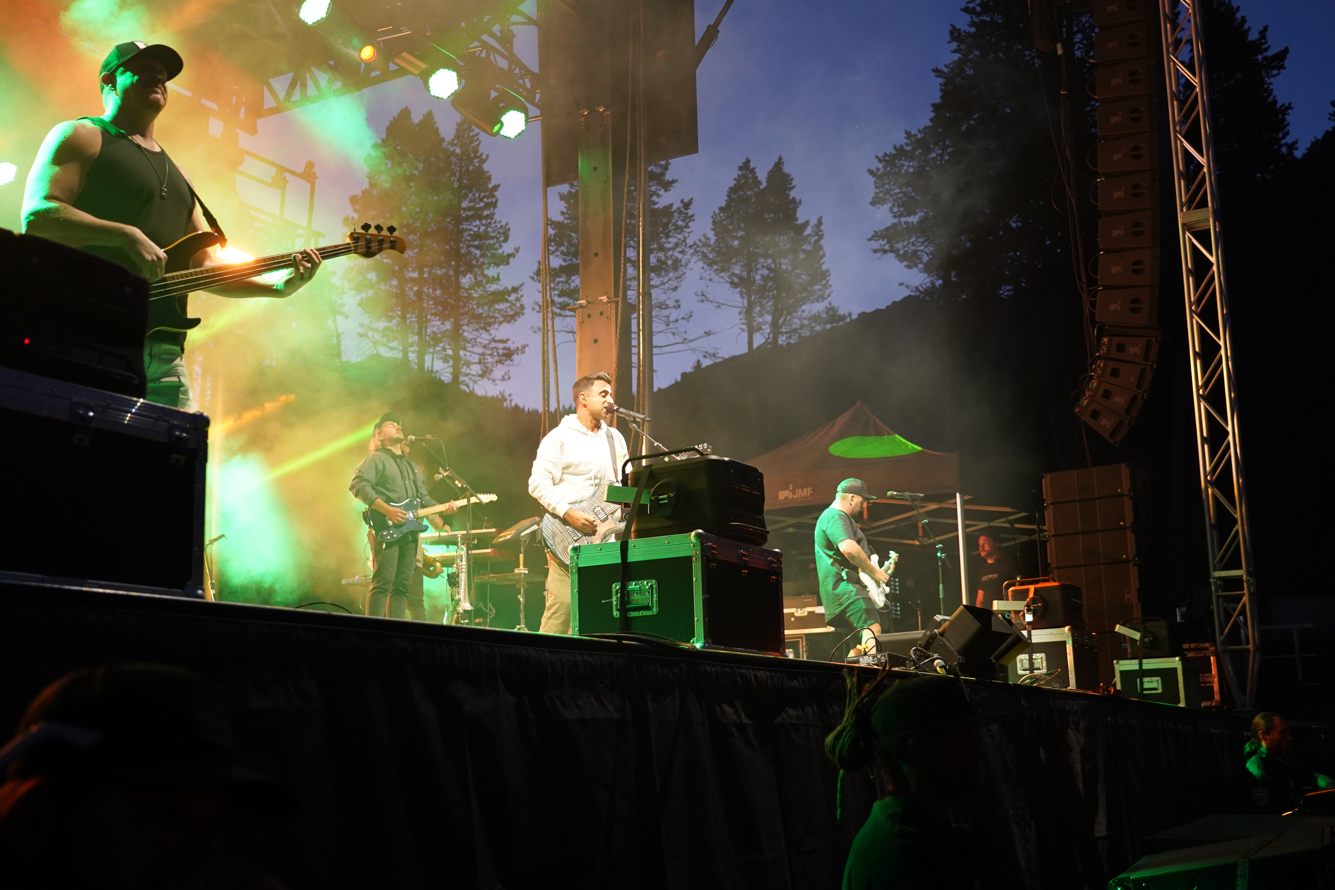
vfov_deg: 33.4
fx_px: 1483
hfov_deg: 48.5
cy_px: 445
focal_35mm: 40
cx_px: 668
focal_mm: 40
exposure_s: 1/160
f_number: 4
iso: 2500
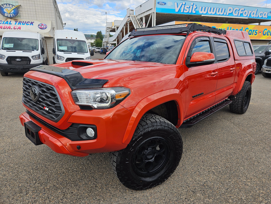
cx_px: 136
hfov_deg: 73.9
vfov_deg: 58.9
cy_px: 102
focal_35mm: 23
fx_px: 180
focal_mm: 5.4
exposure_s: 1/730
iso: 25
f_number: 1.8
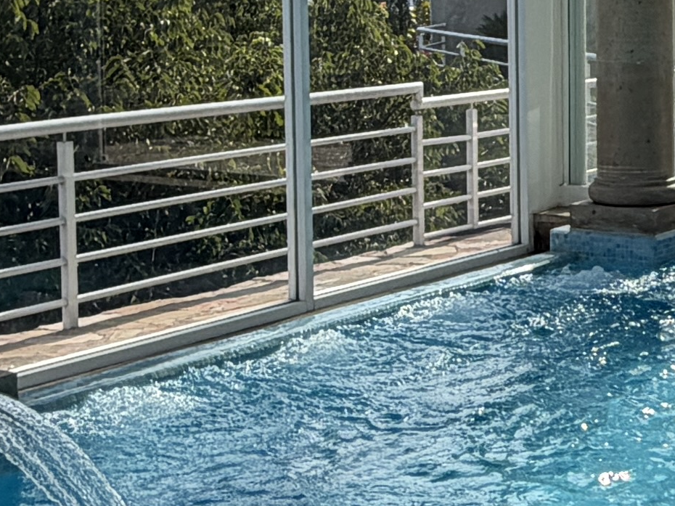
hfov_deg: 22.1
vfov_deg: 17.0
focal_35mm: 86
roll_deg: +0.2
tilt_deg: -2.9
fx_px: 1677
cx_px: 648
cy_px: 76
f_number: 2.2
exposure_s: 1/770
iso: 20
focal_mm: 2.22
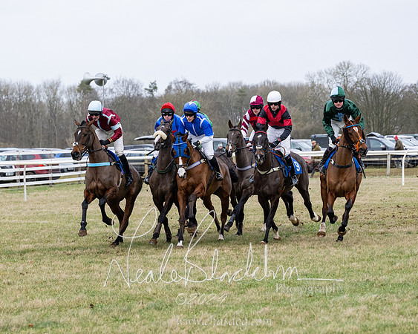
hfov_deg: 13.0
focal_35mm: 148
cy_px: 185
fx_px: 1829
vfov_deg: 10.4
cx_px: 185
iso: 800
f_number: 4
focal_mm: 99
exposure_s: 1/2000
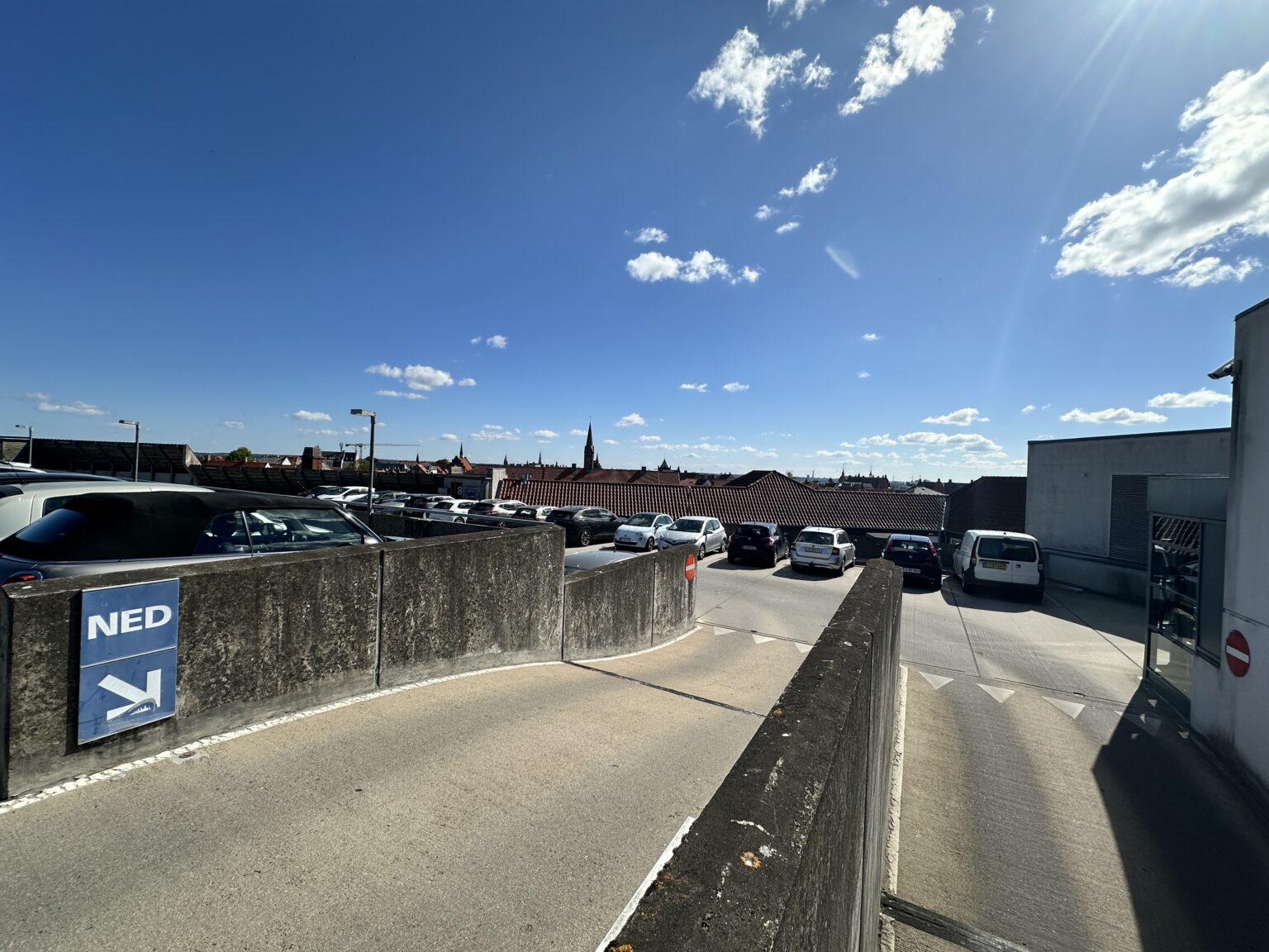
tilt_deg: -2.3
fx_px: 513
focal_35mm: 14
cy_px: 476
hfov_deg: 102.1
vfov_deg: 85.7
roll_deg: -1.7
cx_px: 634
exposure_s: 1/3509
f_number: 2.2
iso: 40
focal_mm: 2.22
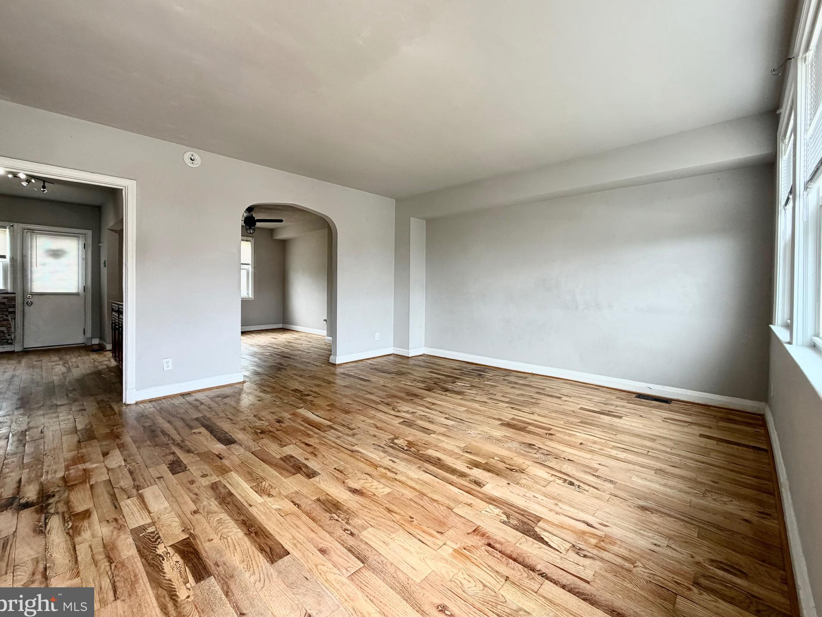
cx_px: 427
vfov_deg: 81.7
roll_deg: +0.5
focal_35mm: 15
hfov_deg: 98.1
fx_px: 356
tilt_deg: -0.3
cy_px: 292
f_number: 2.2
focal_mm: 2.22
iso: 100
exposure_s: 1/121
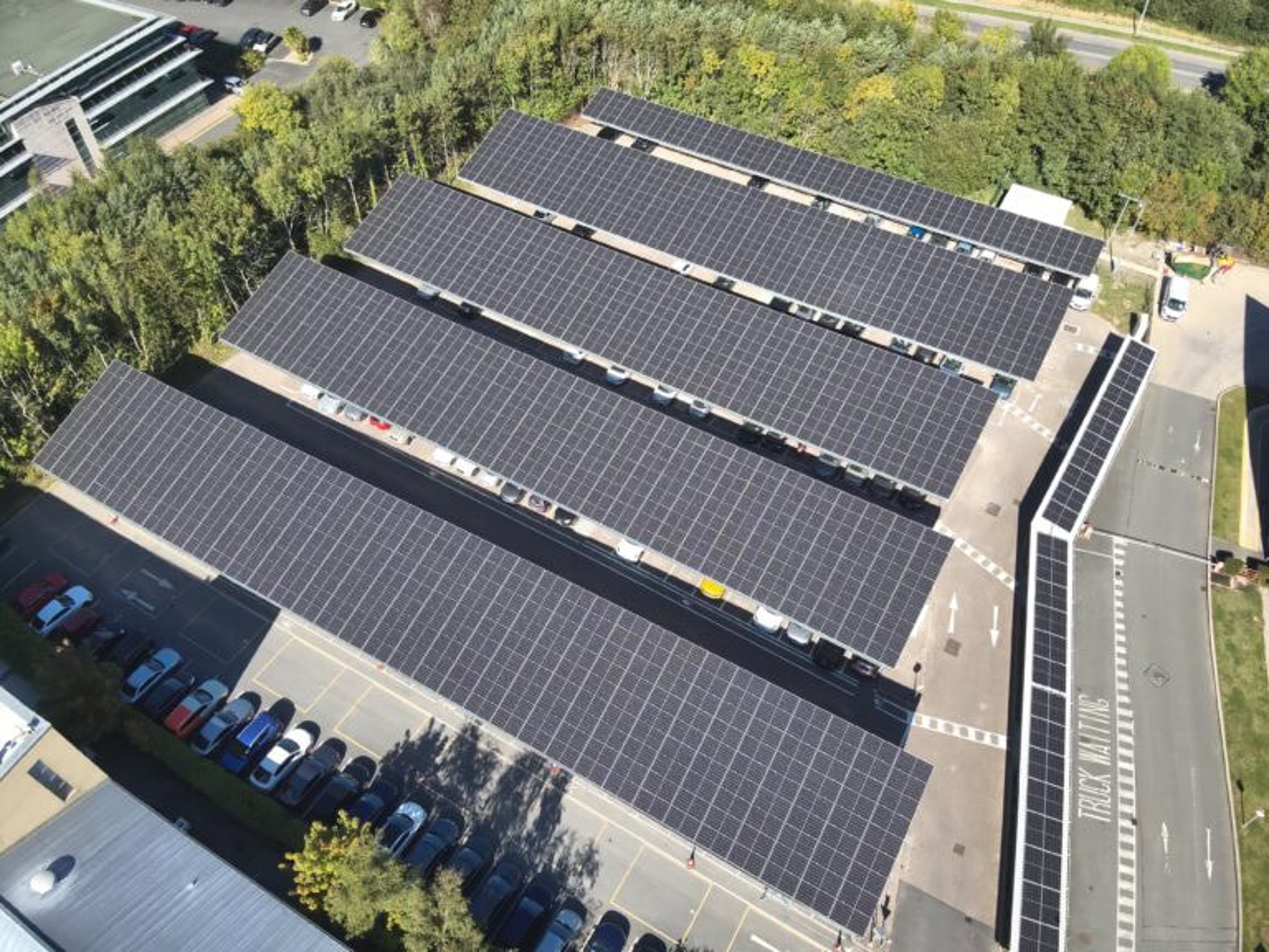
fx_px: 880
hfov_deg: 71.6
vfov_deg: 56.8
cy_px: 476
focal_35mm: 24
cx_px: 634
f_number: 2.8
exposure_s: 1/640
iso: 100
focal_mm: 4.4
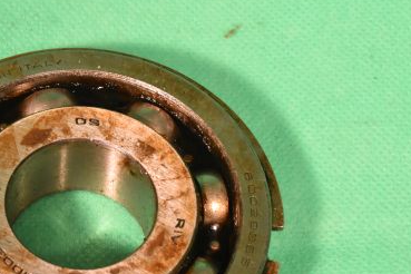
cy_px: 208
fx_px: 1450
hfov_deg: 16.1
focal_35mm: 127
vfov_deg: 10.8
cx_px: 100
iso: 2800
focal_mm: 52
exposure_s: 1/80
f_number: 16
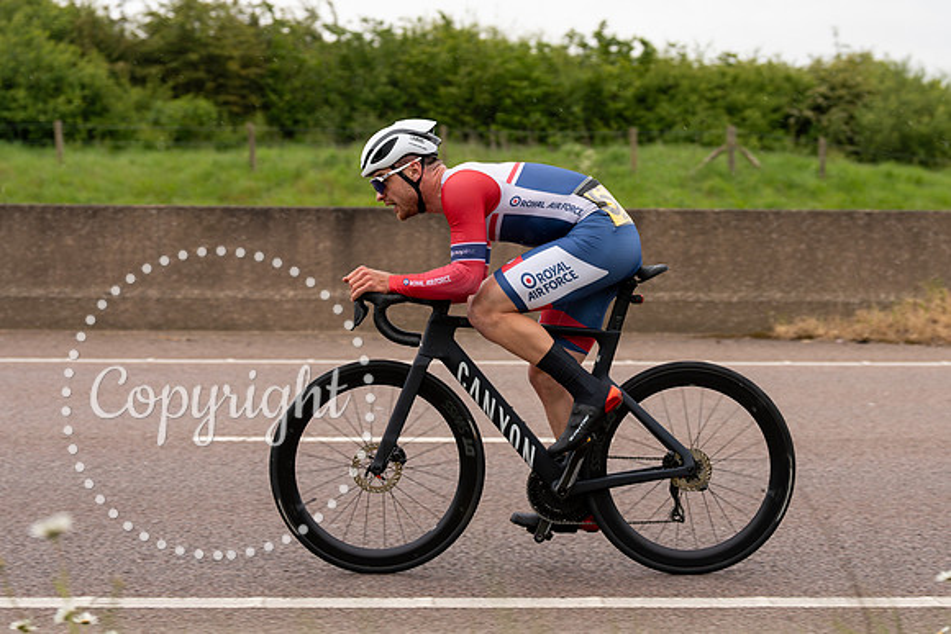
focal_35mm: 83
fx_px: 2189
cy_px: 259
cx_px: 563
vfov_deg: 16.5
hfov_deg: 24.5
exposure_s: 1/1000
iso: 320
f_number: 3.5
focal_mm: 70
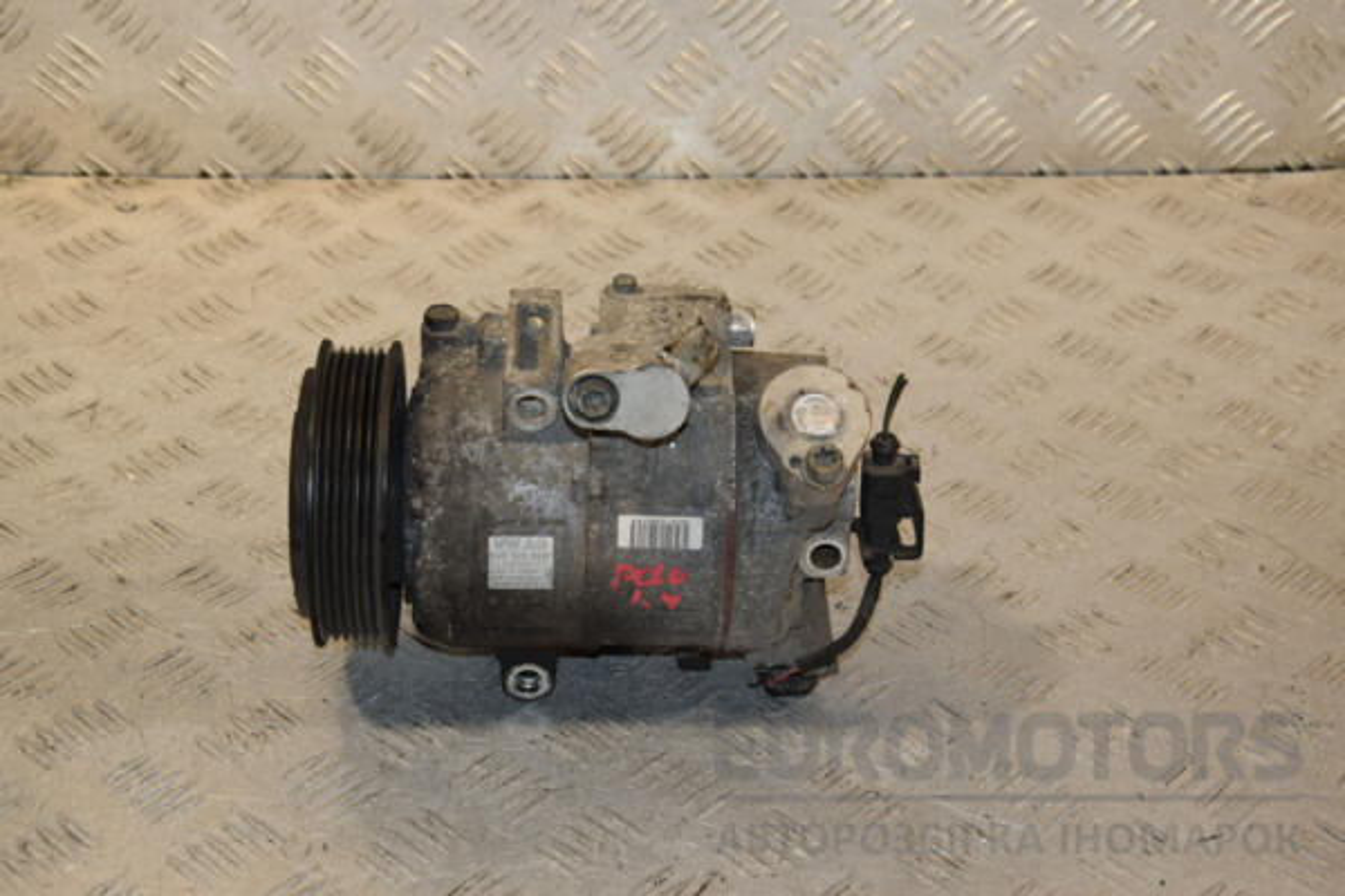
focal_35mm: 68
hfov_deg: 29.9
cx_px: 672
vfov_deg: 20.2
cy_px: 448
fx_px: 2522
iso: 800
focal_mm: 45
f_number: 7.1
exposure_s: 1/200
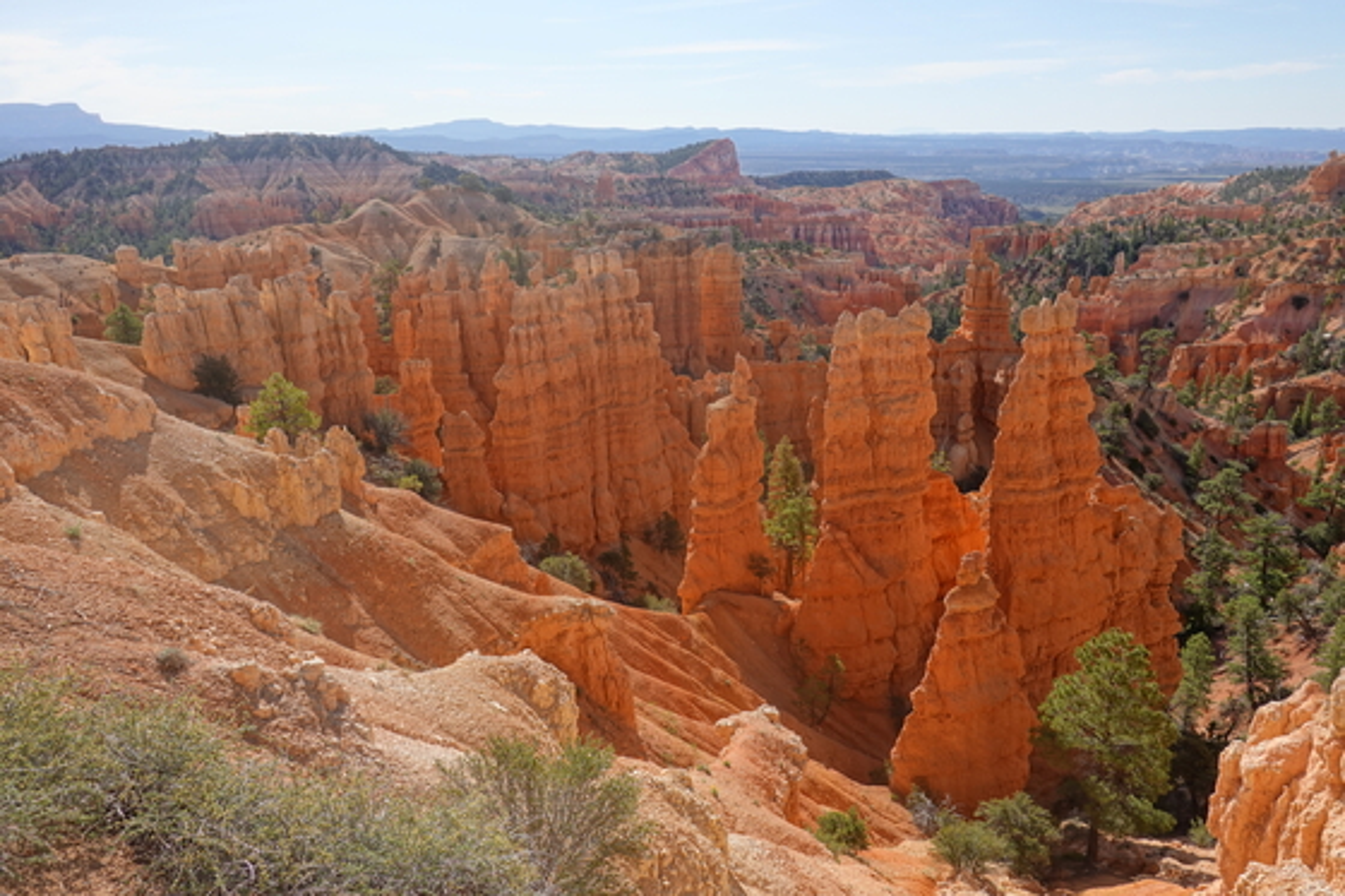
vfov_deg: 47.9
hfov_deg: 67.4
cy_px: 448
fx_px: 1008
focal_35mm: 27
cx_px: 672
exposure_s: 1/640
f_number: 4
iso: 100
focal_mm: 10.17
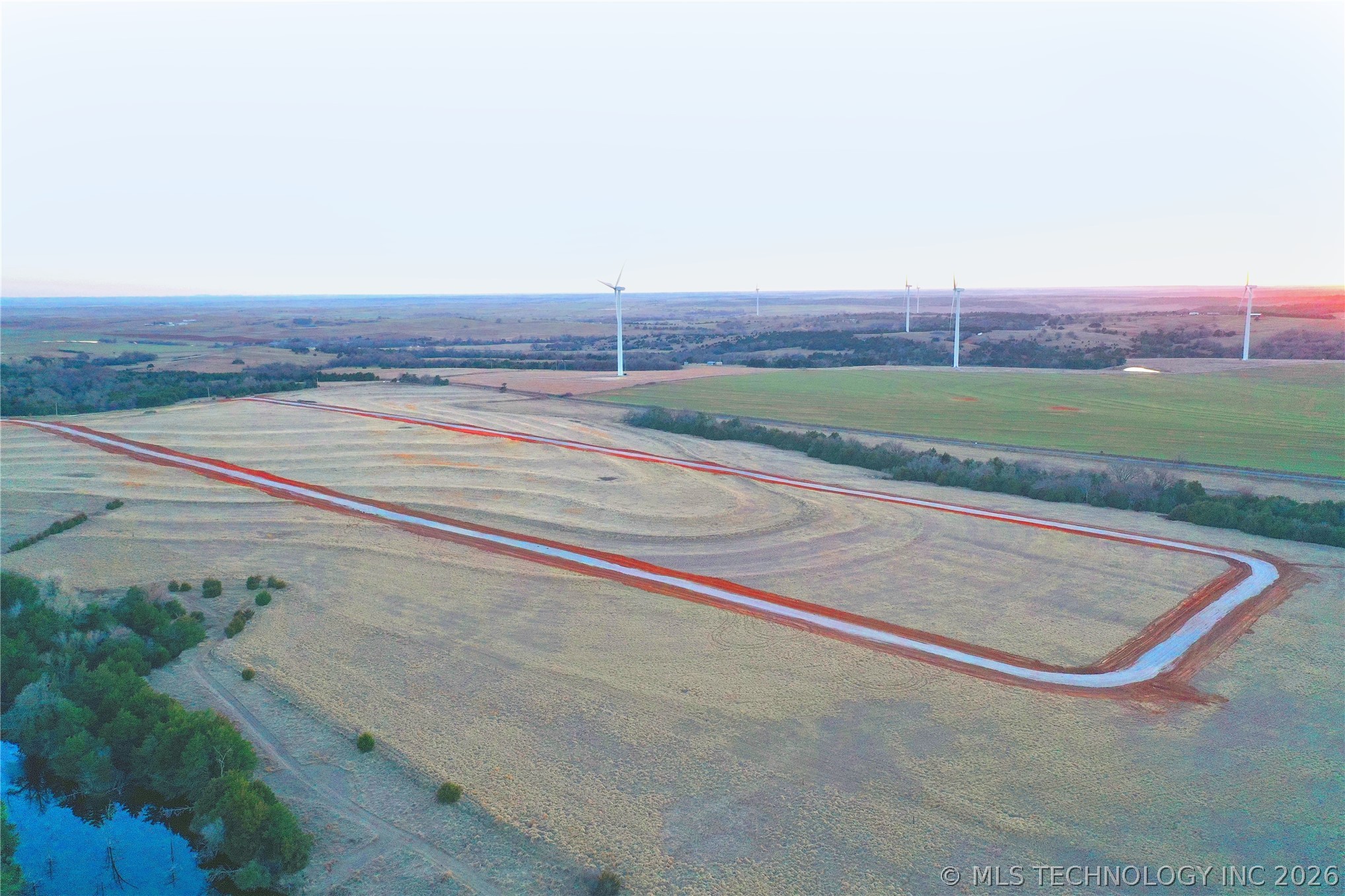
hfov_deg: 65.5
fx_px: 1046
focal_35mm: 28
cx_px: 672
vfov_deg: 46.4
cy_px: 448
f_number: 2.8
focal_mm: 10.26
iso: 400
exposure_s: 1/200
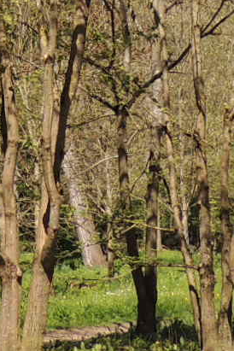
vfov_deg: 13.9
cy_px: -190
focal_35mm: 138
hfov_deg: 9.8
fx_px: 1345
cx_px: -38
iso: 100
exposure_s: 1/800
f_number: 3
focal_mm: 4.3
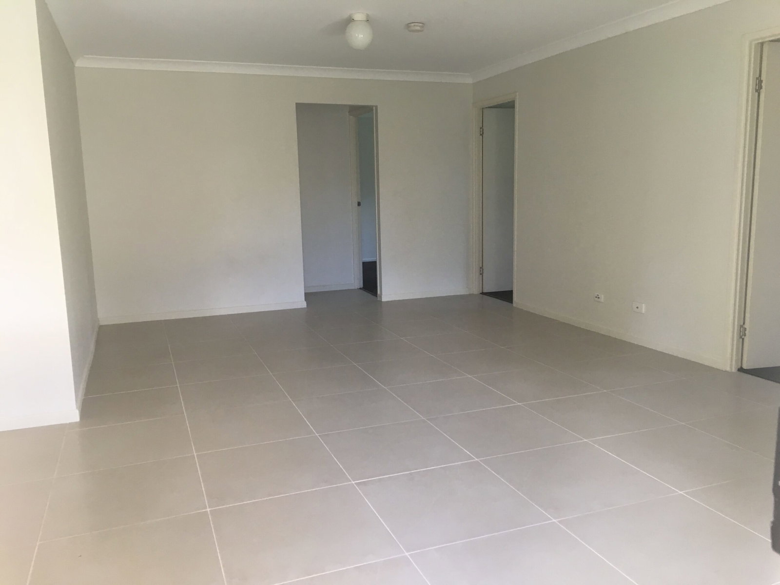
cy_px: 292
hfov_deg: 61.7
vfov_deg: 48.2
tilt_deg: -8.5
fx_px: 653
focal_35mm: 29
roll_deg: +0.9
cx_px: 390
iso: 40
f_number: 2.2
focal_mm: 4.15
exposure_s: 1/33
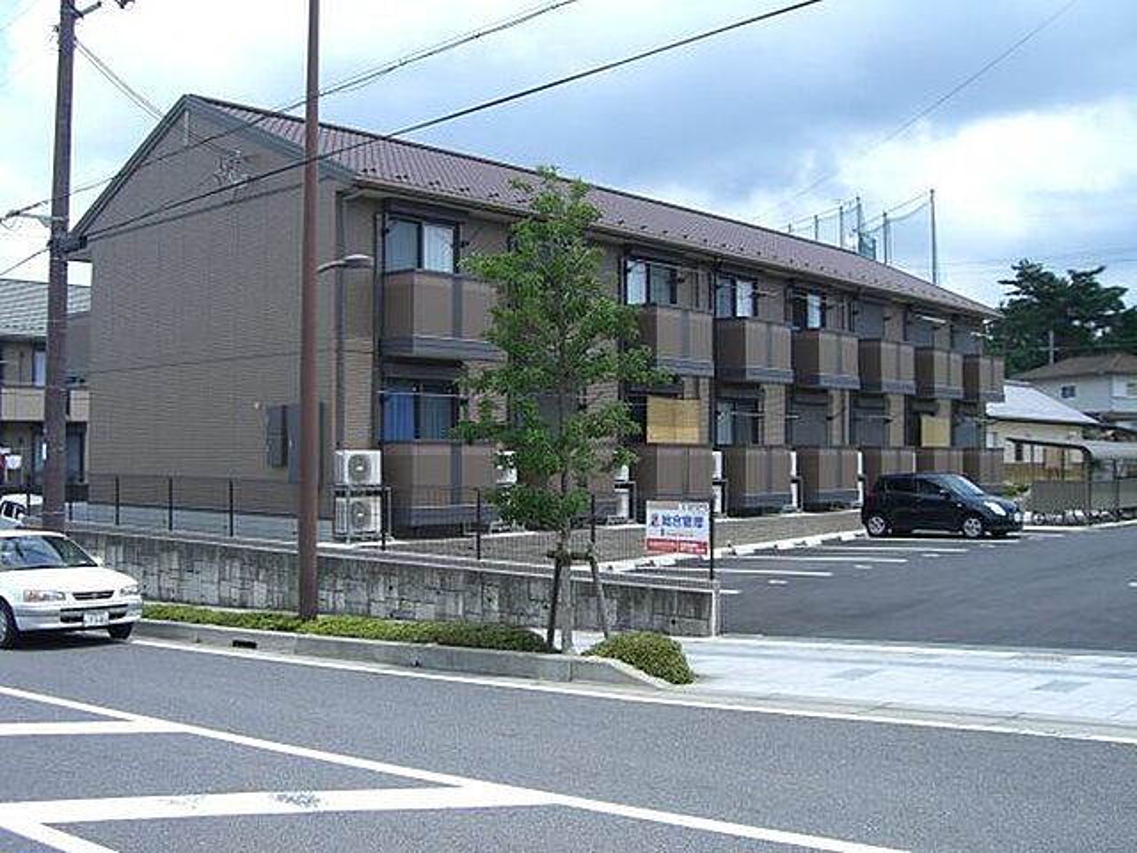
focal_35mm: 38
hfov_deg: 49.0
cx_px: 568
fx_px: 1248
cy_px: 426
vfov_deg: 37.7
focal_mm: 6.2
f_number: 4.3
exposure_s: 1/500
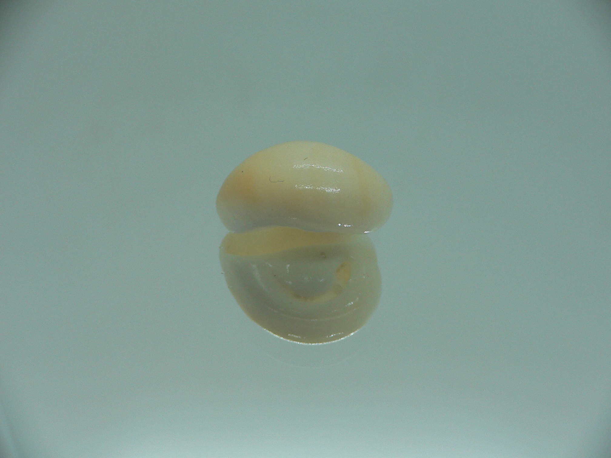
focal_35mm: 35
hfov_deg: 52.6
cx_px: 306
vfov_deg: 40.7
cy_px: 229
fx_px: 618
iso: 80
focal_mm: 4.6
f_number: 2.8
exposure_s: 1/60
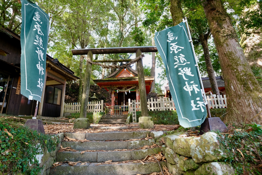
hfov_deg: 93.3
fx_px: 124
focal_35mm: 17
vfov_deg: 70.4
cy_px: 88
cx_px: 131
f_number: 4
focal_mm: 11
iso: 160
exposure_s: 1/25
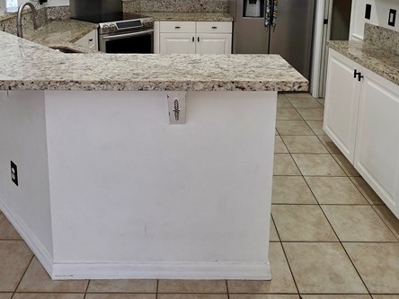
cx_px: 187
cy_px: 37
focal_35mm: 30
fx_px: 346
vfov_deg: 43.3
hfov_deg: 59.9
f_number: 1.9
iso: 200
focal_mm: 2.2
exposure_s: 1/120
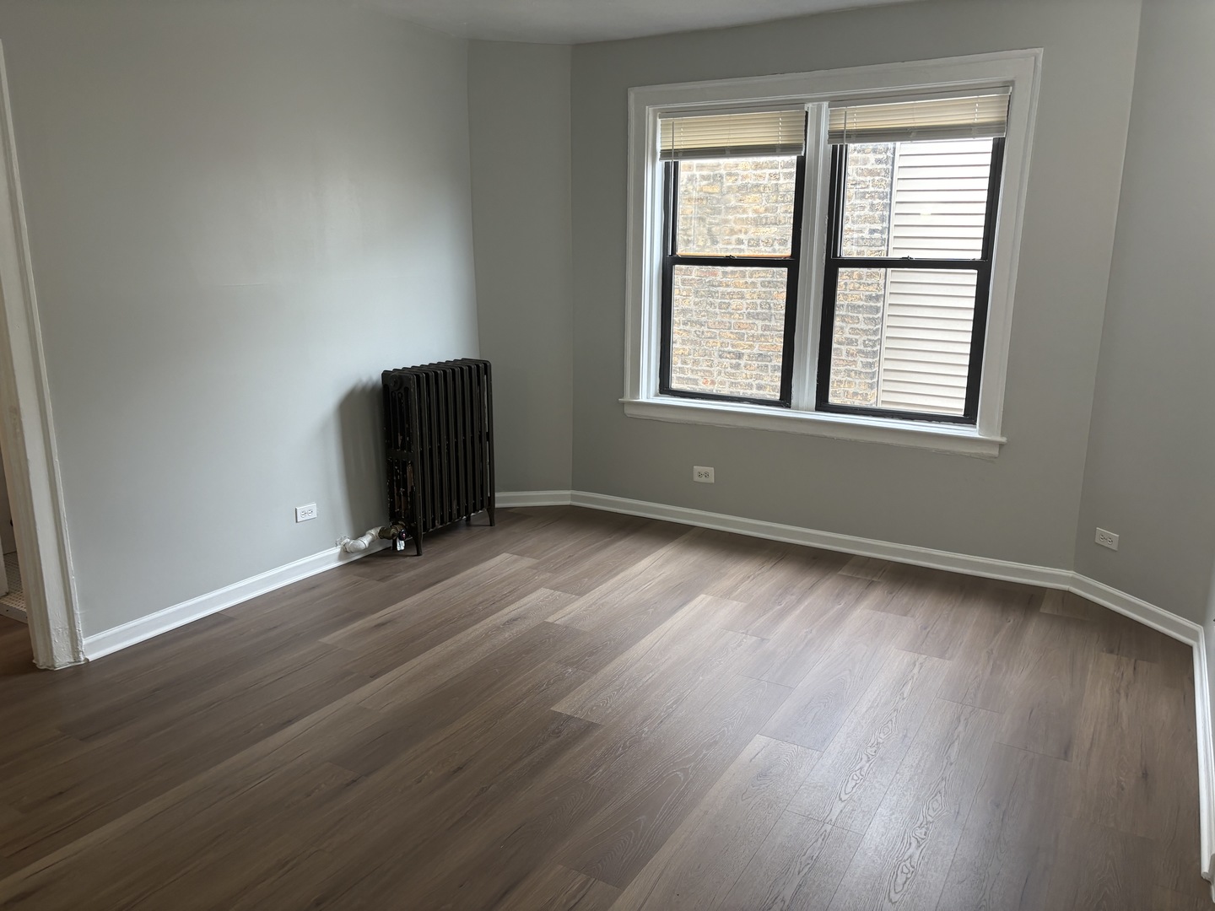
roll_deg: +0.2
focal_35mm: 26
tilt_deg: -12.4
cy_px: 456
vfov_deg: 53.1
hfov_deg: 67.3
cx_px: 608
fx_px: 913
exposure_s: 1/60
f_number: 1.6
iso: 100
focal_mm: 5.96
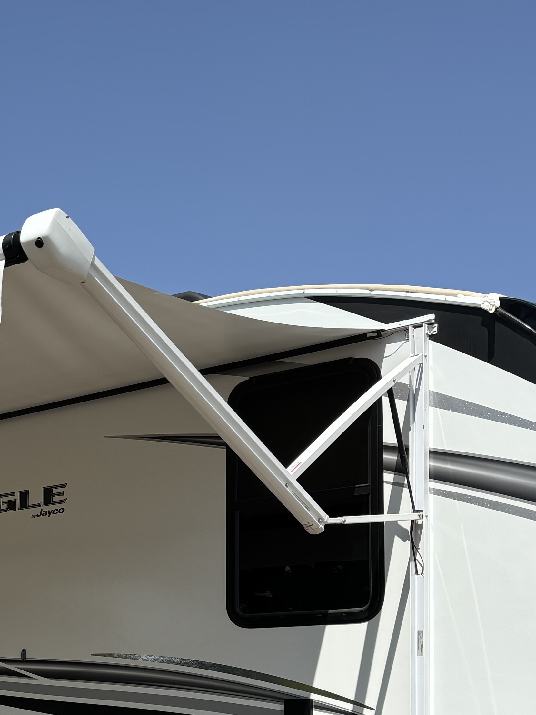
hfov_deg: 20.0
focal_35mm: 67
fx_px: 1384
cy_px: 599
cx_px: -173
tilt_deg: +4.3
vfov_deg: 28.2
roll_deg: -2.0
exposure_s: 1/4255
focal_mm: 5.96
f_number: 1.6
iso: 50
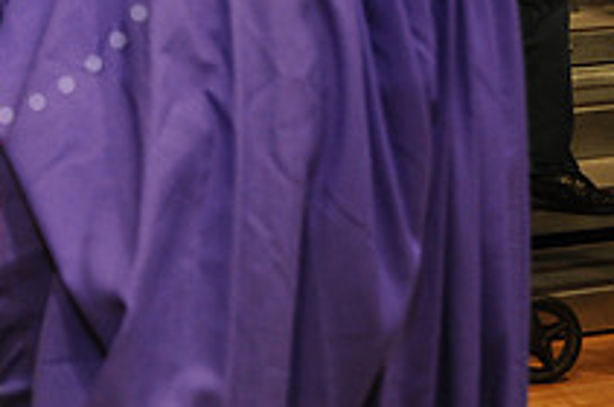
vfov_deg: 8.7
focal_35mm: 154
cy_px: -142
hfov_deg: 13.1
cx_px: -84
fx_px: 2623
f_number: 5.6
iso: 1250
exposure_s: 1/60
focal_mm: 56
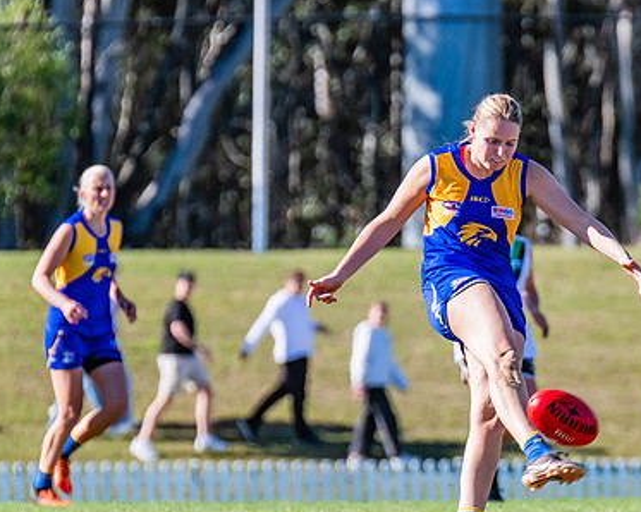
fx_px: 16932
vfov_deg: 1.7
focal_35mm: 893
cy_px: 362
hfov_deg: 2.2
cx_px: 496
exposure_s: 1/1250
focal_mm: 380
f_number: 7.1
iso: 640
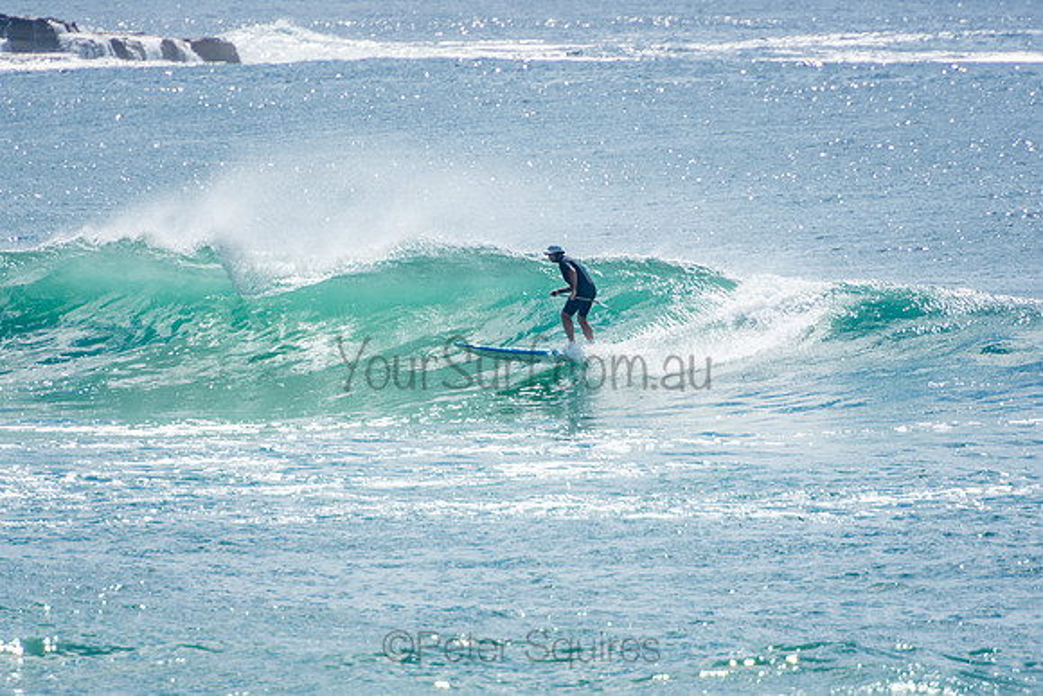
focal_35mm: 600
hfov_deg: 3.4
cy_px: 348
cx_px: 522
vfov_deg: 2.3
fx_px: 17387
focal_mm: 400
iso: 180
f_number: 5.6
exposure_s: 1/1250
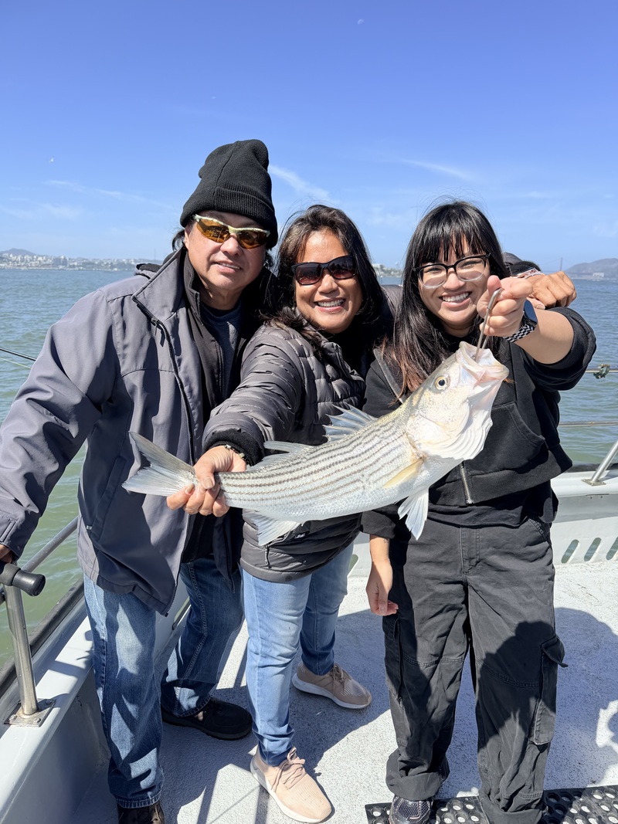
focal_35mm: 24
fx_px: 571
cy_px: 412
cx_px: 309
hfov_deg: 56.8
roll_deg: -0.8
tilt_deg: -14.4
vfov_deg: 71.6
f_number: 1.78
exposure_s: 1/3584
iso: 100
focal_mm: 6.76
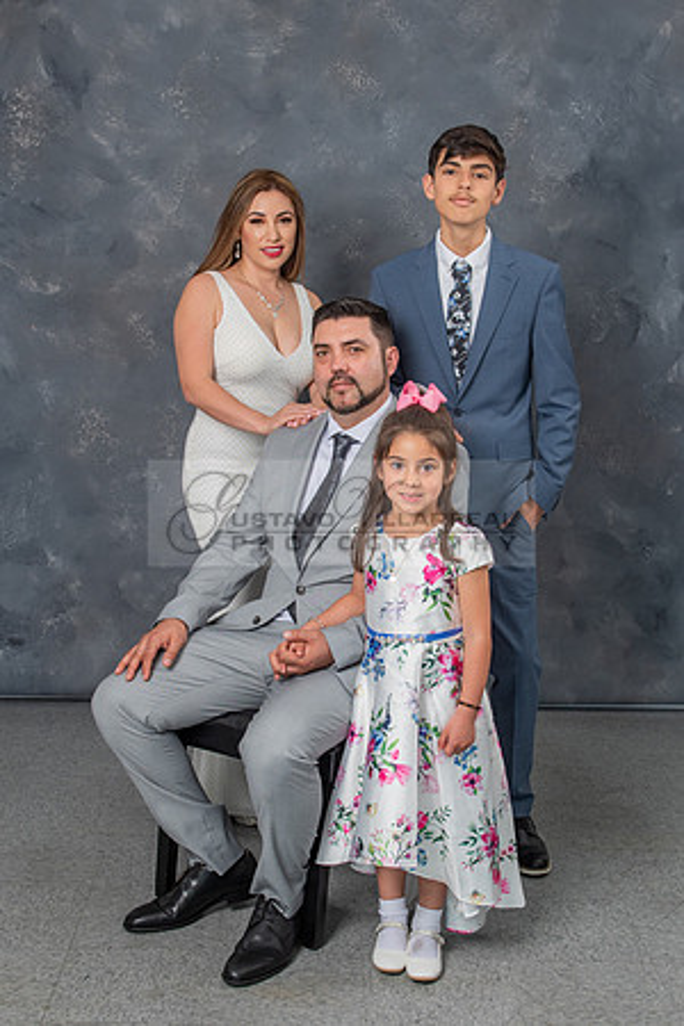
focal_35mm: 51
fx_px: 1455
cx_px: 336
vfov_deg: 38.8
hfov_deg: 26.5
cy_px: 531
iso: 200
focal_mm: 31
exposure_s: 1/160
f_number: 5.6
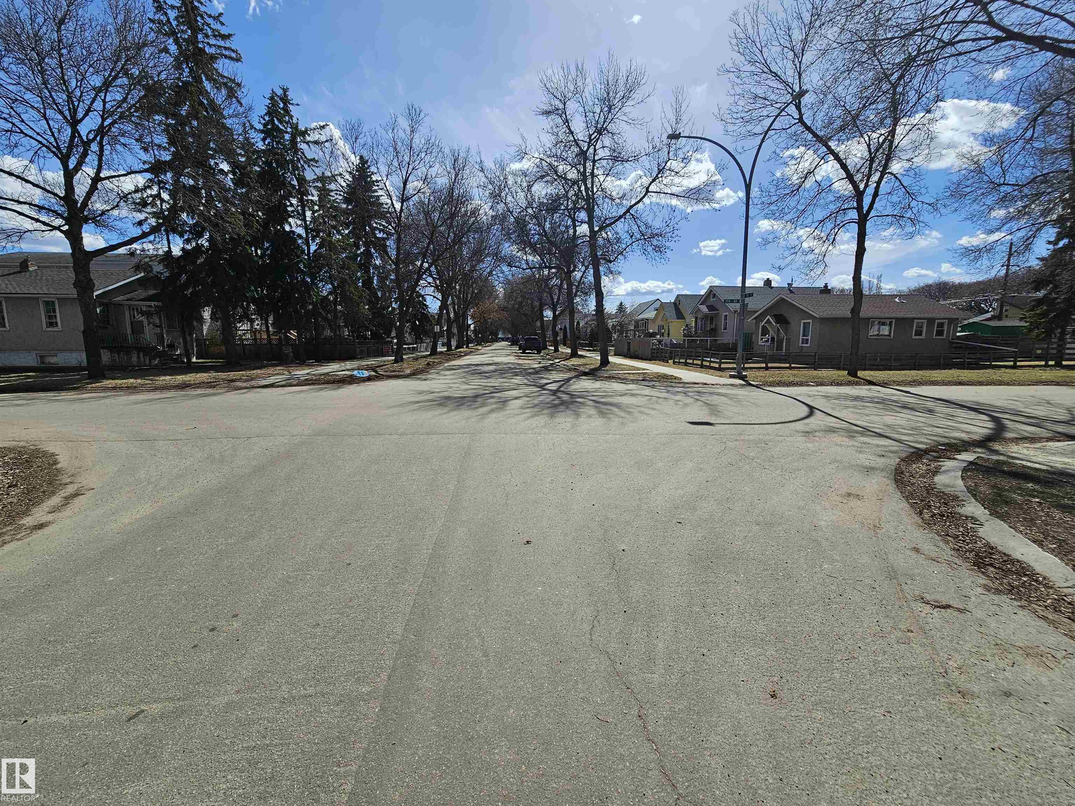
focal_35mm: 13
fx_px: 404
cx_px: 538
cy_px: 403
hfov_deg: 106.2
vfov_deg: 89.9
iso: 50
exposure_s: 1/3336
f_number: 2.2
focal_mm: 2.2
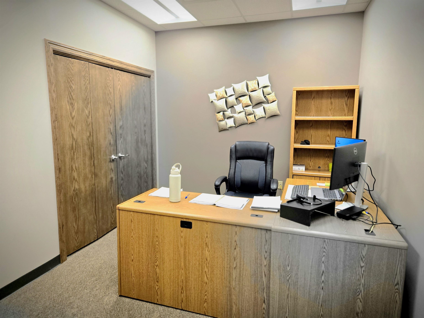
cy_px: 159
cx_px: 212
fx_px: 282
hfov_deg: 73.9
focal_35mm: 23
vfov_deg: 58.9
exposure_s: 1/120
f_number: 1.8
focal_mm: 5.4
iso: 125
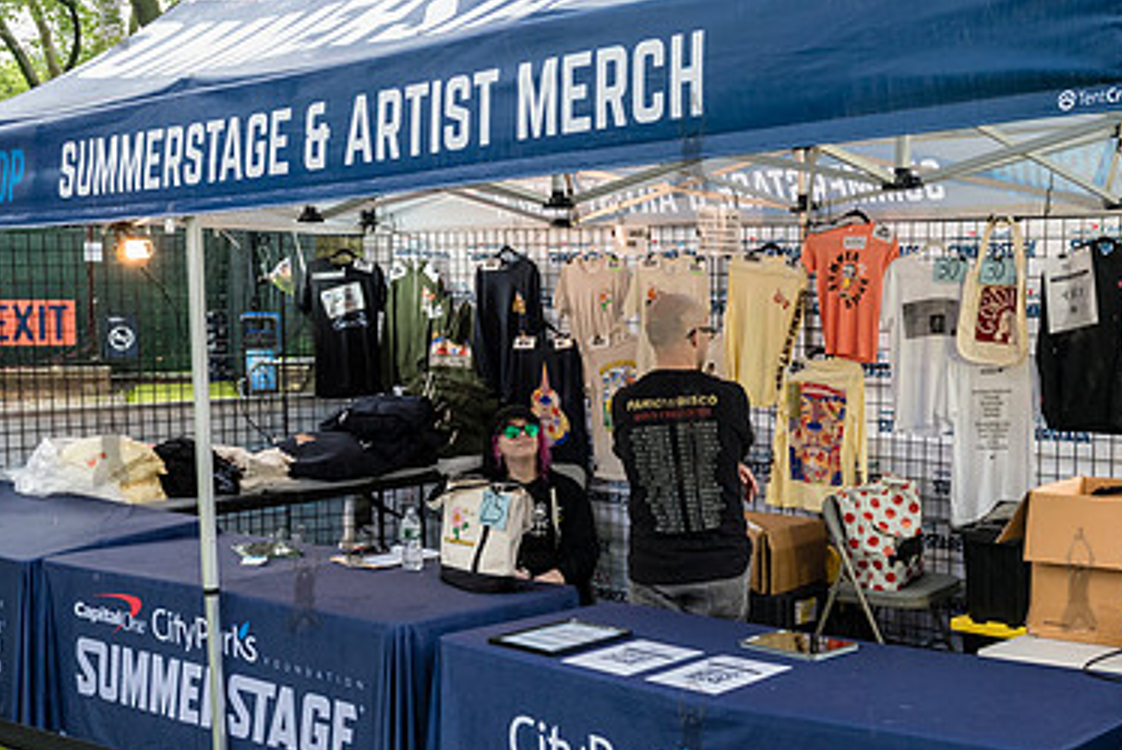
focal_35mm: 51
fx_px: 1591
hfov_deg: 38.6
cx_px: 690
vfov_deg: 26.5
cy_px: 434
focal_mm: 31
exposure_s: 1/160
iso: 2000
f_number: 4.5
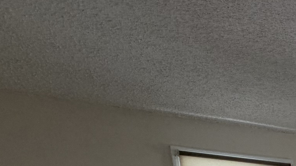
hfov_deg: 27.1
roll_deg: +1.9
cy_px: 366
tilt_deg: -13.5
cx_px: 432
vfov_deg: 15.2
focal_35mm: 57
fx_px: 447
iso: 100
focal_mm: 2.22
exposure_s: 1/121
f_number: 2.2
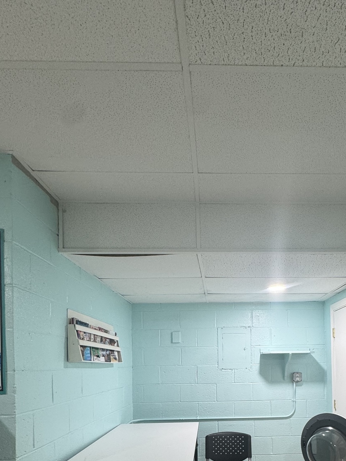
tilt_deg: +0.5
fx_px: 333
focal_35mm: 25
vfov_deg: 63.8
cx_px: 225
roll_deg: +1.4
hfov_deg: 54.0
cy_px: 364
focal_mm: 2.22
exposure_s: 1/60
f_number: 2.2
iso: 160
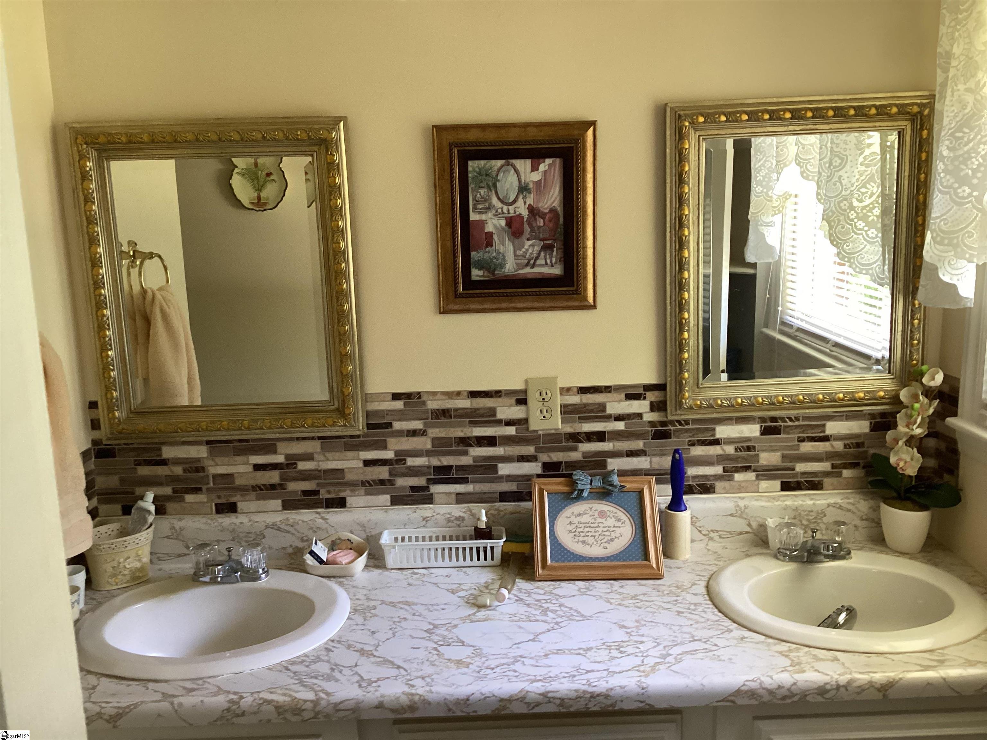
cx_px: 494
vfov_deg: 45.4
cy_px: 370
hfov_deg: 58.4
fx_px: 884
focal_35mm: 31
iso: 320
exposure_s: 1/60
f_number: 2.4
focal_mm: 3.3
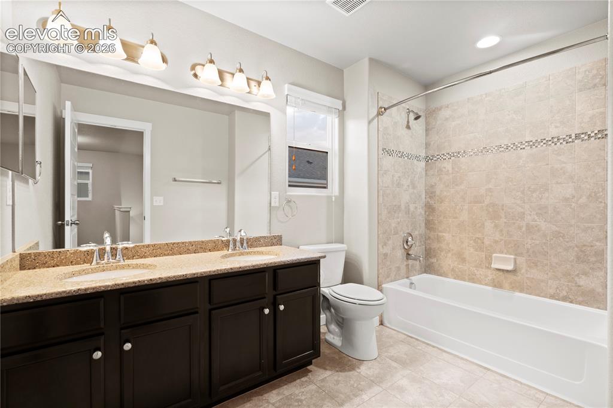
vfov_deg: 73.7
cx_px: 306
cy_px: 204
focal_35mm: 16
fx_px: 272
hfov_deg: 96.8
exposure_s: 1/1.67
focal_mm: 16
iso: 400
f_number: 8
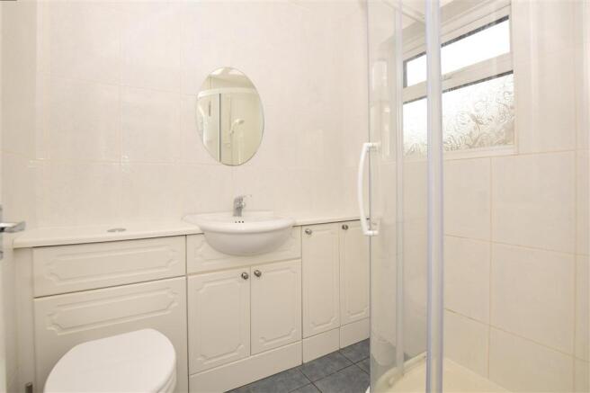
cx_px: 295
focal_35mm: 15
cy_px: 196
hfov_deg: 100.4
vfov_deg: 77.3
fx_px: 246
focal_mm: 10
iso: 250
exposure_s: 1/200
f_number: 8
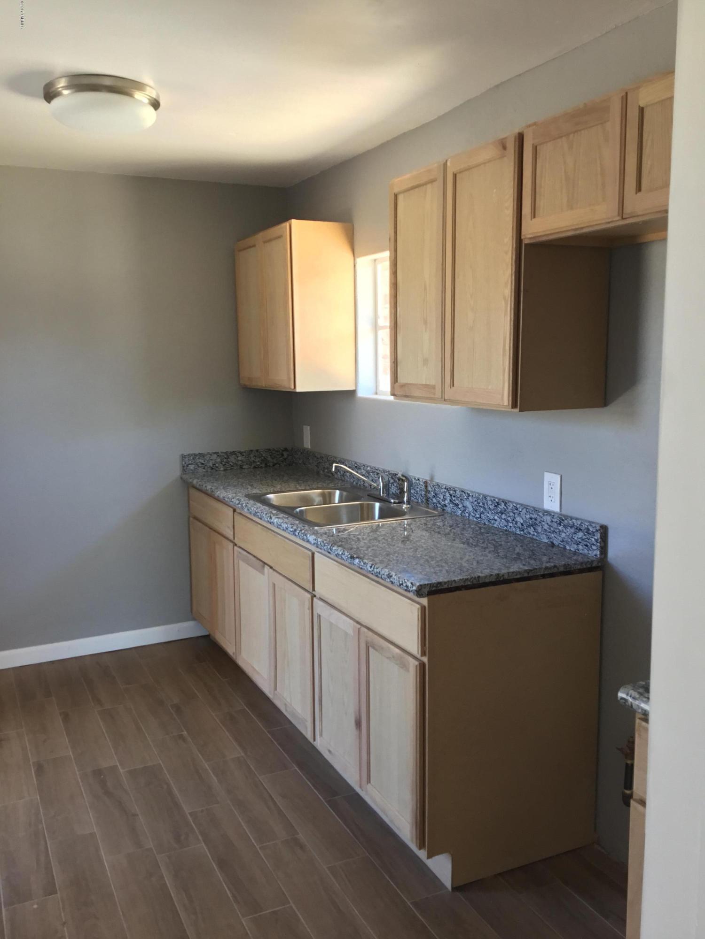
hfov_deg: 45.4
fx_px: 842
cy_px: 470
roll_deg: +0.4
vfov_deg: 58.4
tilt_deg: -8.1
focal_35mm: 31
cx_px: 352
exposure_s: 1/30
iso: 50
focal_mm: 3.3
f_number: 2.4
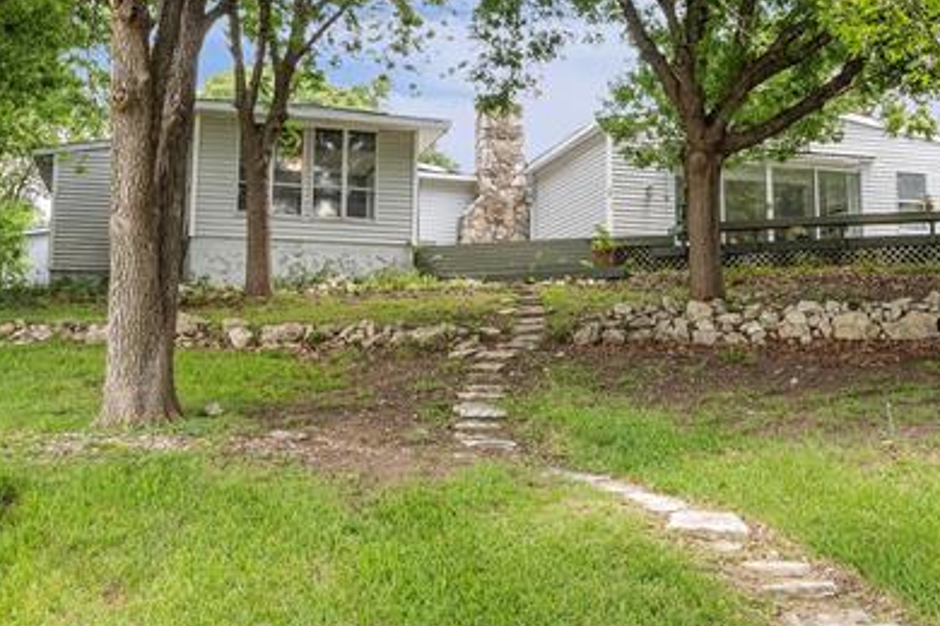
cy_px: 248
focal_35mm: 42
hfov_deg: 46.2
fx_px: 1097
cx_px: 552
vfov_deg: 31.8
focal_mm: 16
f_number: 11
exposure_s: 1/6
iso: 100
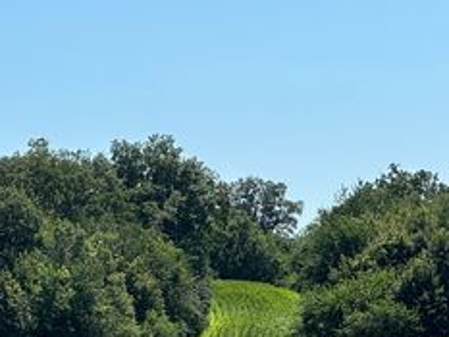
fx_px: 2141
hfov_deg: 11.8
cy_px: 292
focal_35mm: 165
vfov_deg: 9.0
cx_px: -10
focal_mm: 9
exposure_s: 1/847
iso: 32
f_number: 2.8
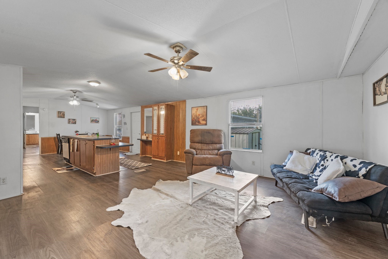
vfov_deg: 81.2
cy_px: 130
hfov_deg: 104.3
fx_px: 151
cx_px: 194
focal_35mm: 14
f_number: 9
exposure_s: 2
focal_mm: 14
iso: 500
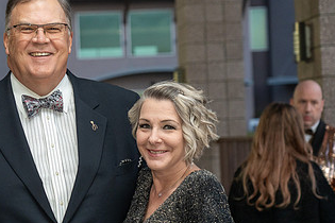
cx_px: 50
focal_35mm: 127
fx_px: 1182
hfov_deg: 16.0
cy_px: 136
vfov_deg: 10.8
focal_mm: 69
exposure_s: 1/160
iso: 1600
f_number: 4
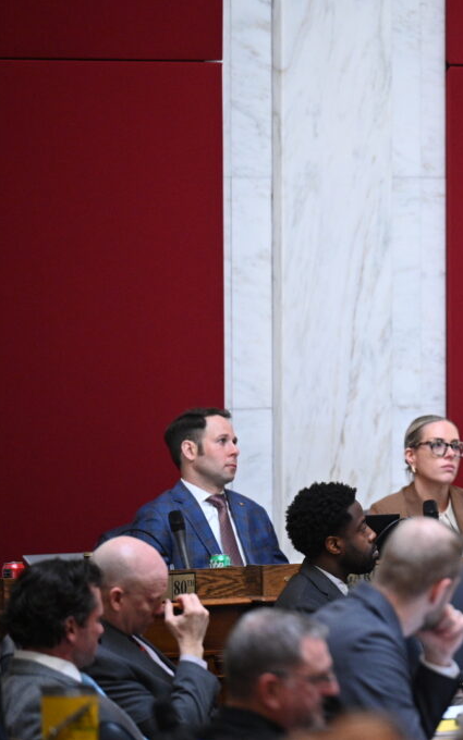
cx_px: 555
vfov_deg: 6.8
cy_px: 369
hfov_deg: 4.3
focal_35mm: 307
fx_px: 6198
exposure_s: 1/250
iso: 4000
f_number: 2.8
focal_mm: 200
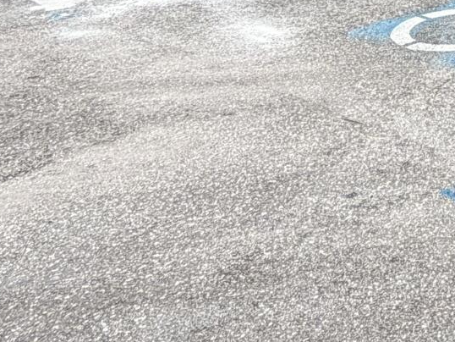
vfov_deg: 14.3
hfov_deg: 20.3
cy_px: -425
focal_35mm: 78
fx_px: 1026
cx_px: 742
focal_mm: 2.22
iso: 20
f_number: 2.2
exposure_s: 1/1087
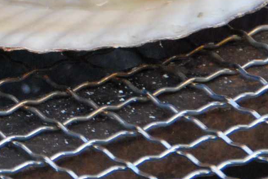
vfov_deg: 1.8
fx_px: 5727
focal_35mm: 768
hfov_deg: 2.7
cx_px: -255
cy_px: -75
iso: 800
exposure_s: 1/320
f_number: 9
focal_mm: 112
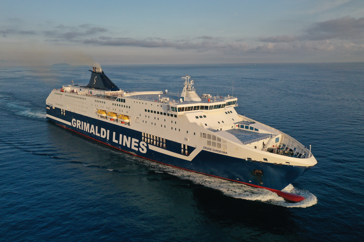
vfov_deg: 46.4
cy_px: 121
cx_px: 182
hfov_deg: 65.5
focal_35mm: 28
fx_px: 283
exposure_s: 1/200
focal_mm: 10.26
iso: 200
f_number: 4.5
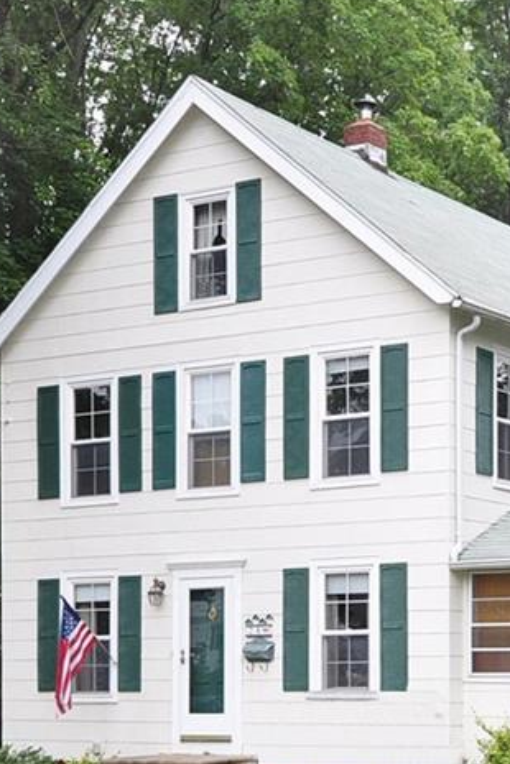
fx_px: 1402
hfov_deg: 19.6
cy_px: 443
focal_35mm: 66
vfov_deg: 30.5
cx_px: 581
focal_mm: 20
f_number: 5.6
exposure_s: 1/320
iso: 400
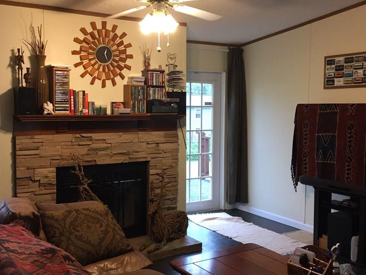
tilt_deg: -3.8
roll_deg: -1.2
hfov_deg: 46.7
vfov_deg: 36.0
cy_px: 136
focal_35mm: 40
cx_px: 166
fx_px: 423
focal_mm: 4.15
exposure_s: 1/30
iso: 50
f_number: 2.2
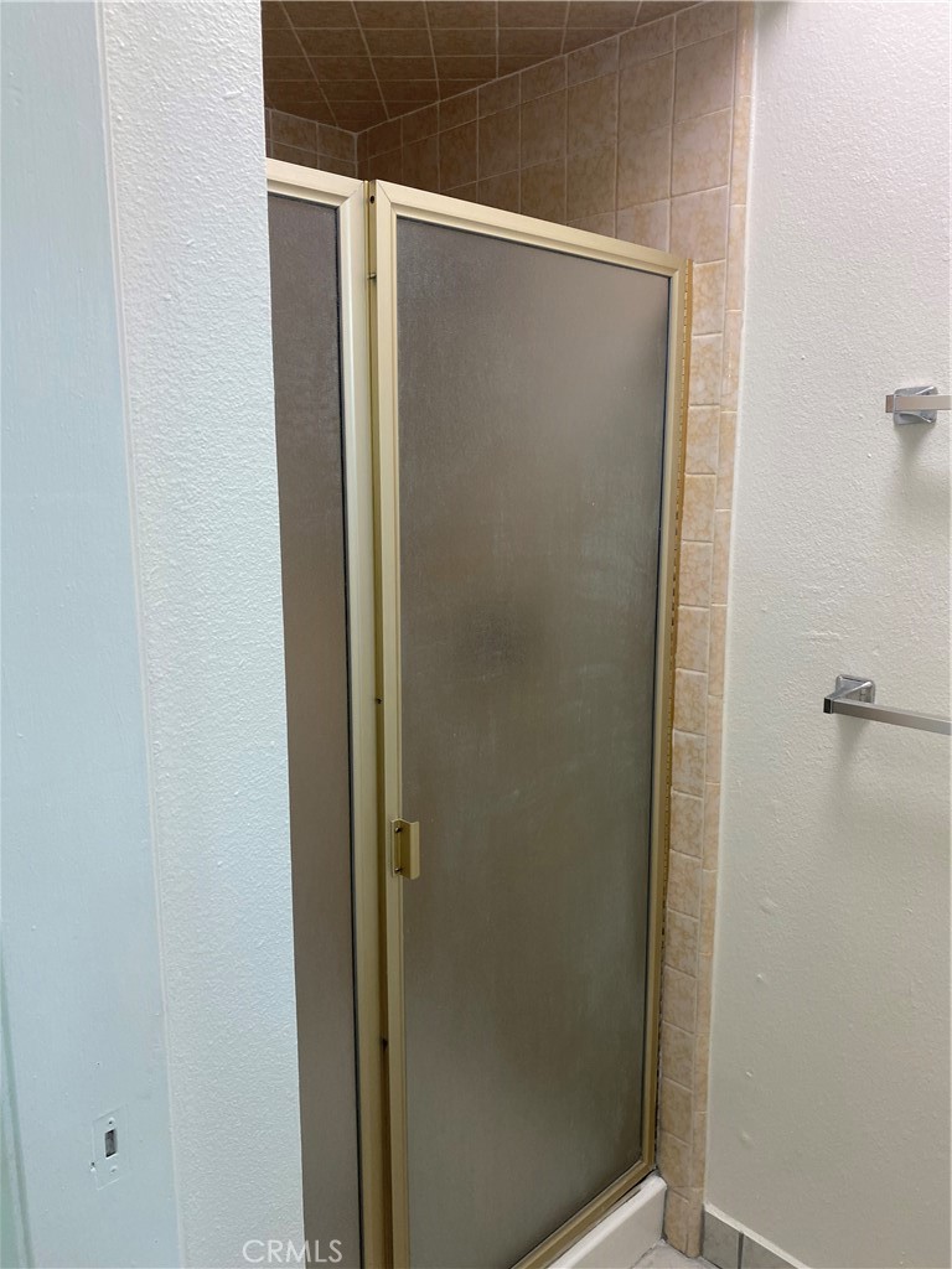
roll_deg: +0.9
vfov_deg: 67.3
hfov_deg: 53.1
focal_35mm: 26
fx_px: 953
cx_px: 476
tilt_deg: -9.7
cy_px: 634
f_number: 1.8
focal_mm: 4.25
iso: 100
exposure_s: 1/120
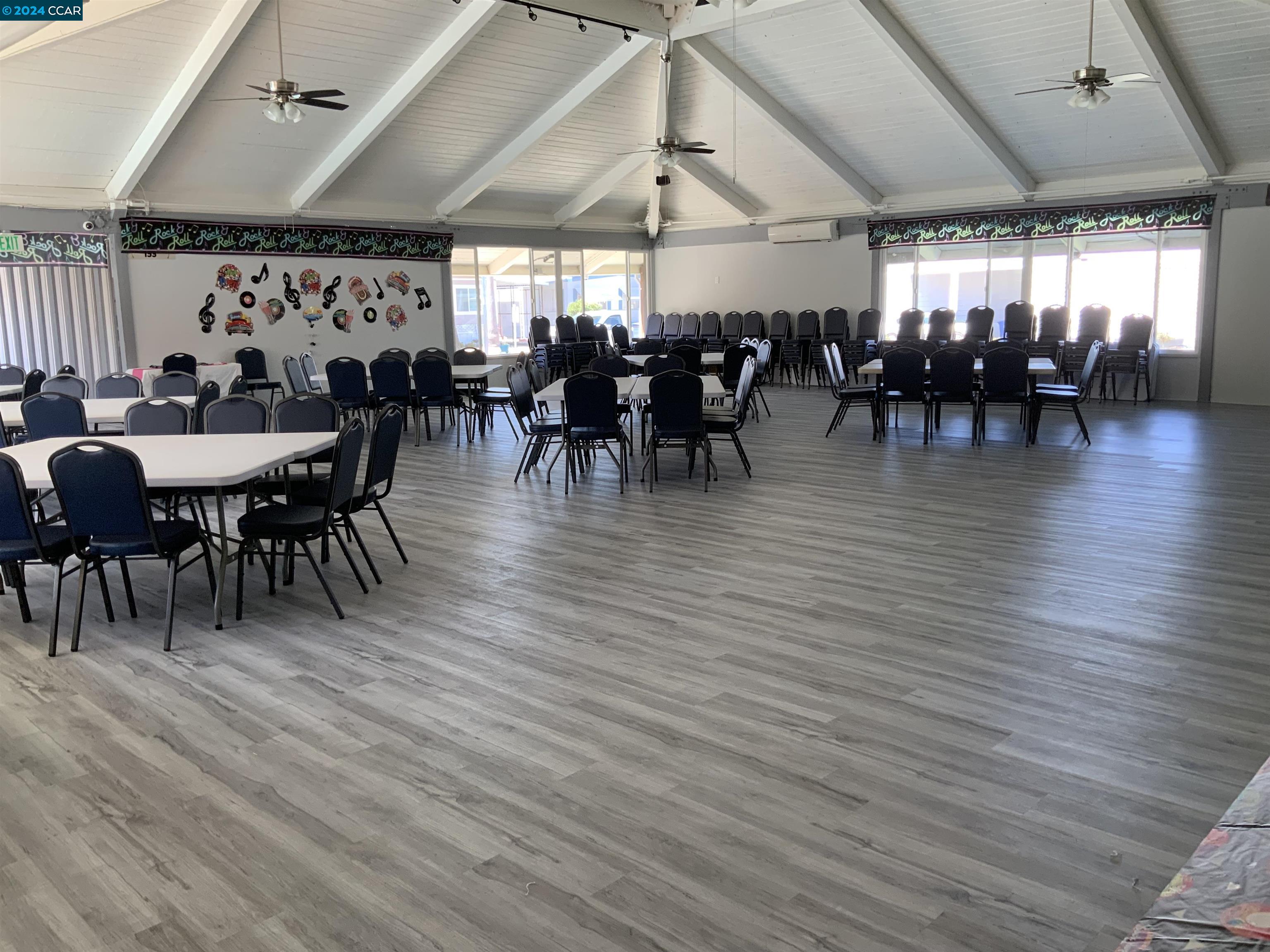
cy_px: 476
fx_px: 1064
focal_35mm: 29
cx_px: 635
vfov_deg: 48.2
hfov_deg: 61.7
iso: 40
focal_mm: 3
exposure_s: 1/60
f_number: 1.8
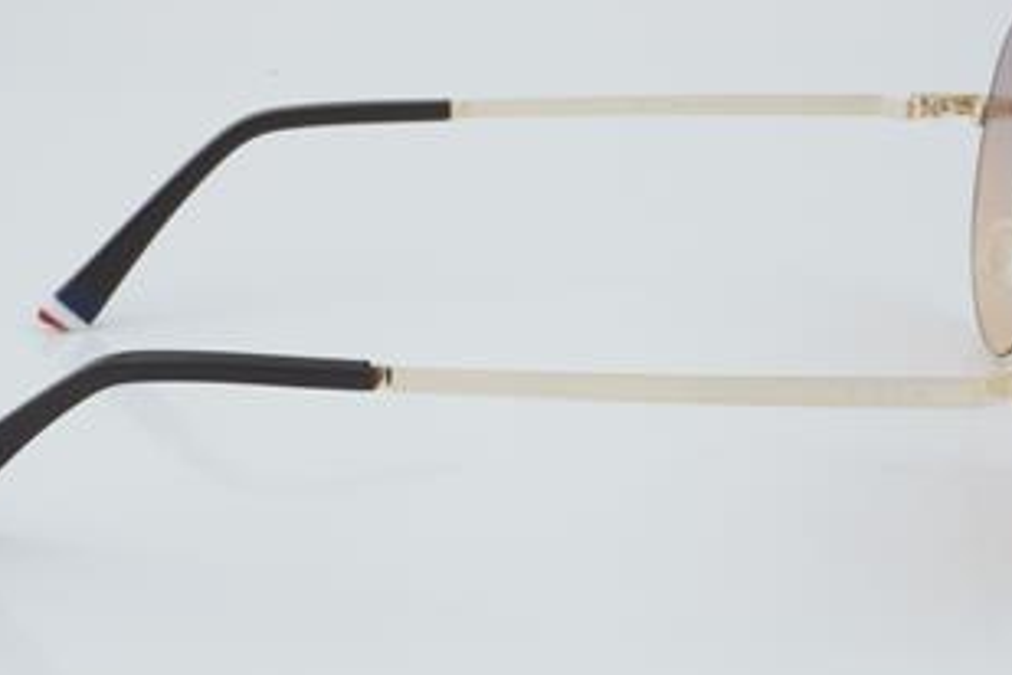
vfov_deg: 14.1
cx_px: 514
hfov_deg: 21.0
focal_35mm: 97
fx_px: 2727
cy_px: 318
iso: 100
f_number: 32
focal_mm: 50
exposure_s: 1/3
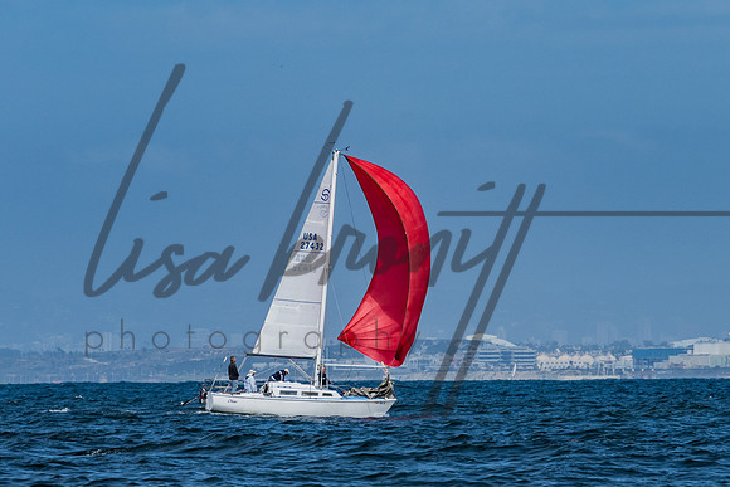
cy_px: 248
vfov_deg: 3.4
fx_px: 8167
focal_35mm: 403
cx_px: 356
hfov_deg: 5.1
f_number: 6.3
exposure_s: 1/2000
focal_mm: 200
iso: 200
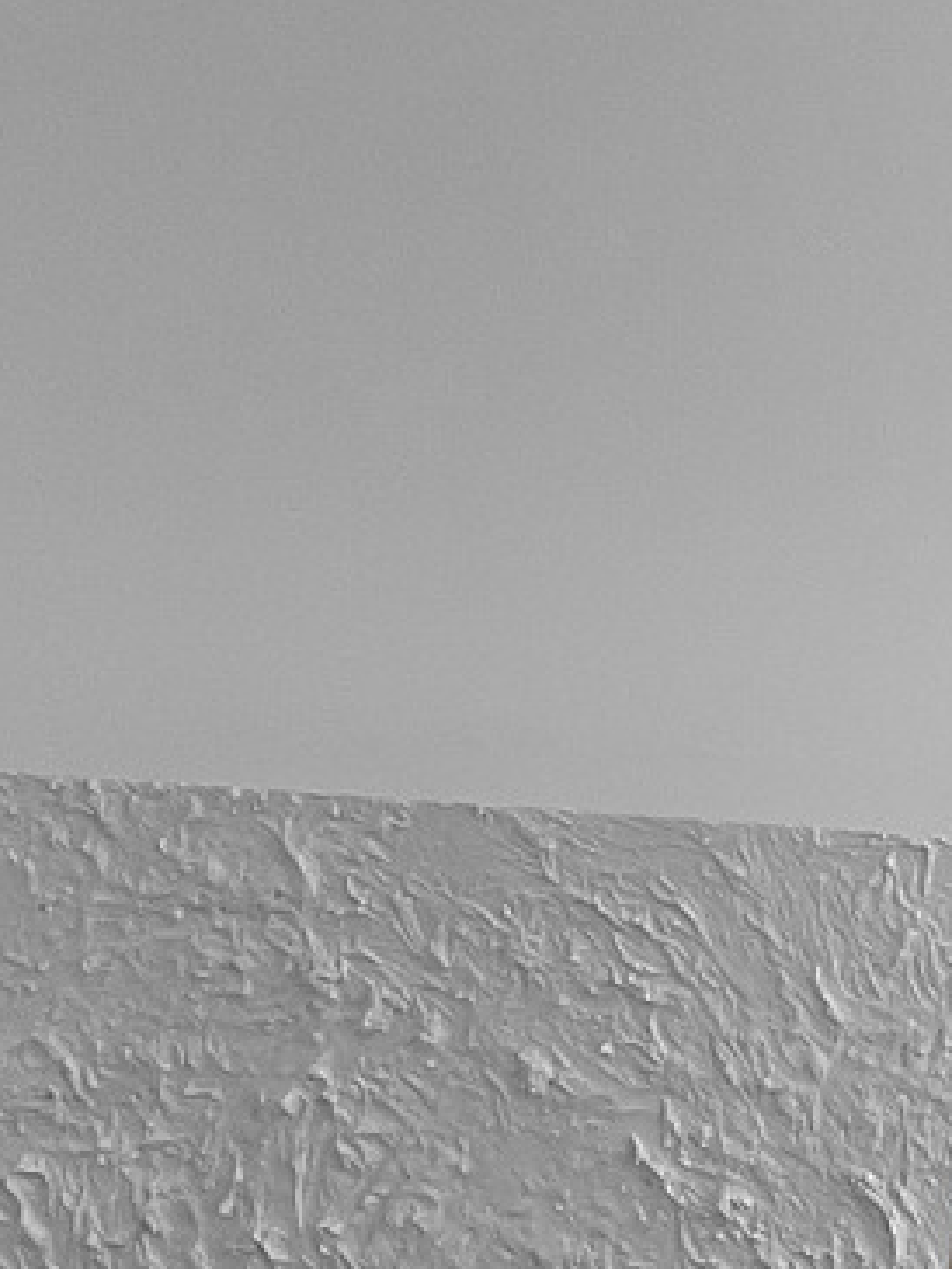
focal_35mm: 127
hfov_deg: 10.5
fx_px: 4654
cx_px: 2019
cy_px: 1509
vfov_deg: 15.0
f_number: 1.8
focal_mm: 3
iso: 125
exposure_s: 1/60
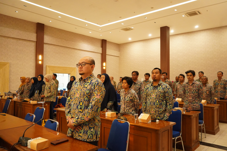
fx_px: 176
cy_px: 76
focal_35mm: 28
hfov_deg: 65.5
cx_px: 114
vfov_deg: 46.3
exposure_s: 1/100
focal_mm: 28
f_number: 4
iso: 10000
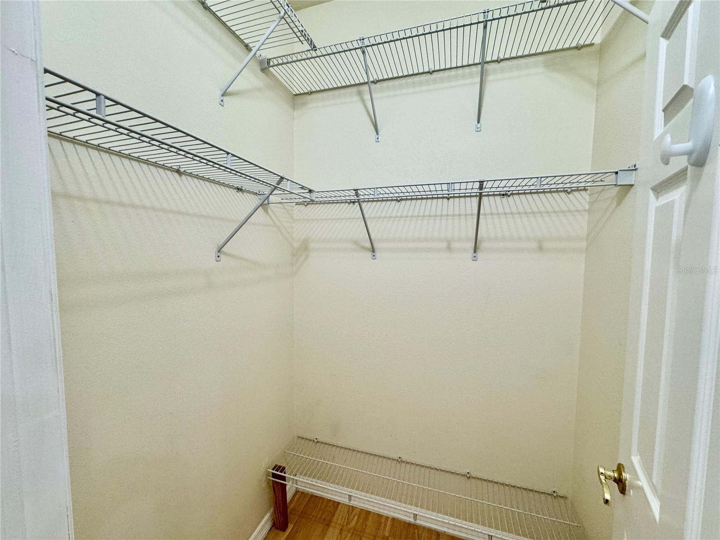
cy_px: 270
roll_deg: -0.2
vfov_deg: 85.7
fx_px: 291
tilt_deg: -4.5
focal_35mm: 14
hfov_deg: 102.1
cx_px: 360
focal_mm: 2.22
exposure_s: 1/120
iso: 160
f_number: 2.2
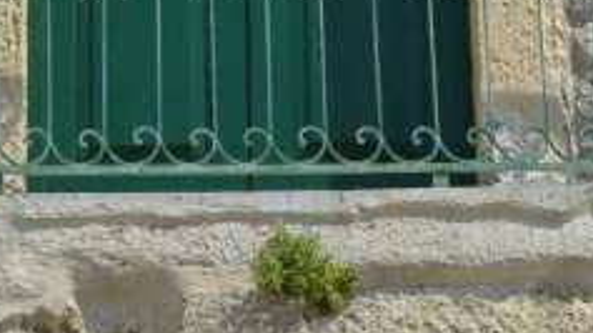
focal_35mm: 248
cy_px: -270
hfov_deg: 8.7
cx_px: 203
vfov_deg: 4.8
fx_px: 3897
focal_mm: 70
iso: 280
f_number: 11
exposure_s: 1/160
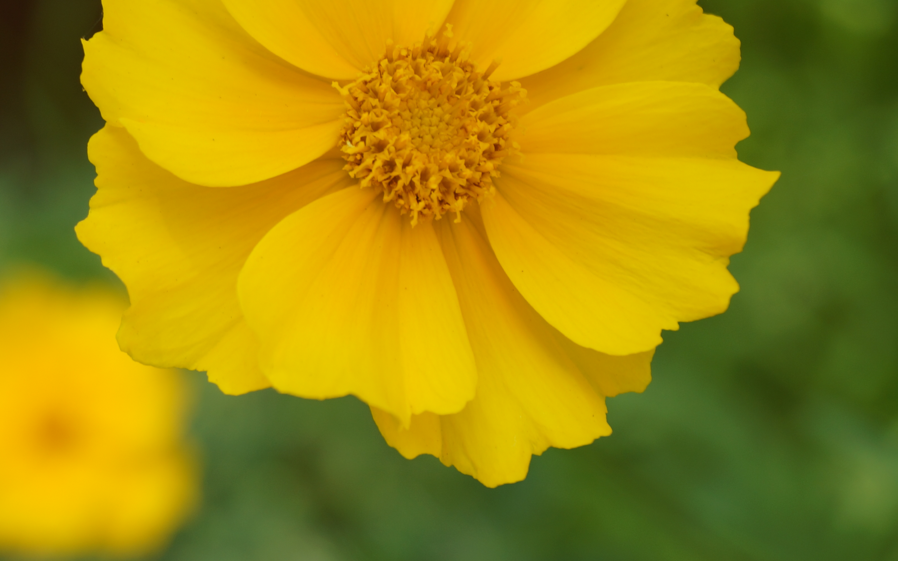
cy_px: 225
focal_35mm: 129
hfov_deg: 16.2
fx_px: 3151
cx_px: 250
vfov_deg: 10.2
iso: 100
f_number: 5.6
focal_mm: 55
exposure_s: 1/160
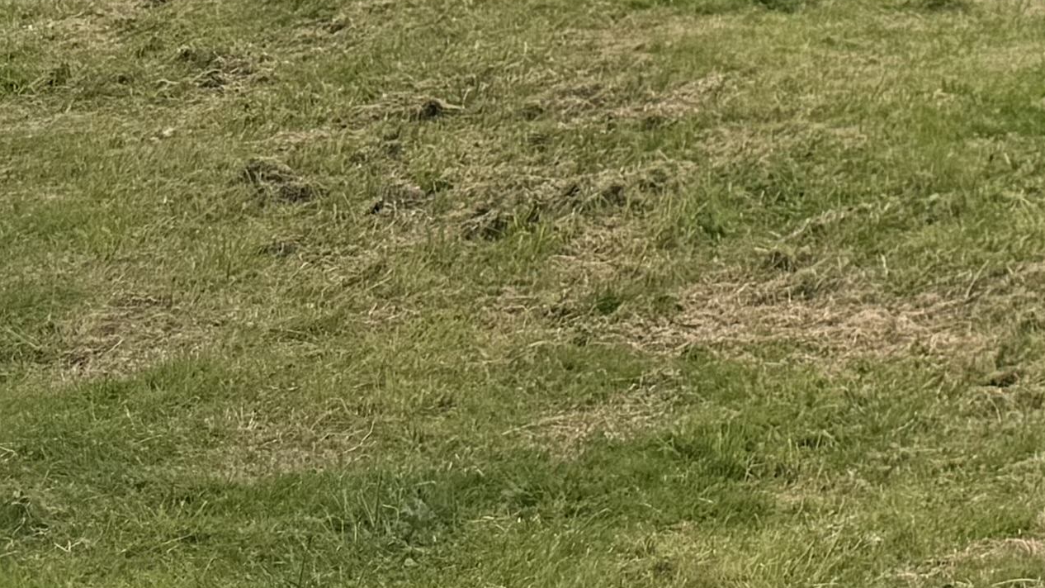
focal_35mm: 118
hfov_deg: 14.0
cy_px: -1004
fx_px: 3270
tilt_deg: +4.7
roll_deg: +1.3
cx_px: 2343
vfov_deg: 8.9
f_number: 1.78
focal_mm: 6.76
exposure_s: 1/4975
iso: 80
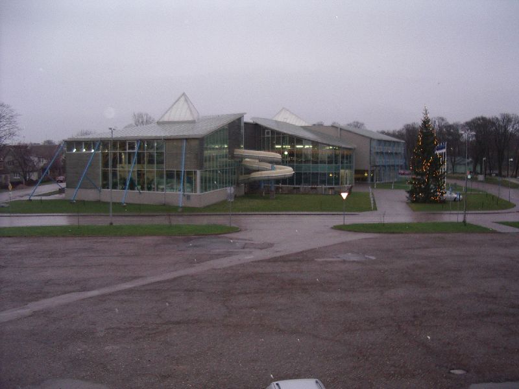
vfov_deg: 37.7
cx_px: 260
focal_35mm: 38
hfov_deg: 49.0
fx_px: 570
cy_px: 194
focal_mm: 5.8
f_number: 2.6
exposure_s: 1/60
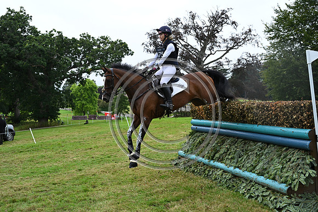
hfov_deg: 45.4
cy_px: 106
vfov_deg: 31.2
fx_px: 380
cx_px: 159
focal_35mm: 43
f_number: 4
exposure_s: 1/1250
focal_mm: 43
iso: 720
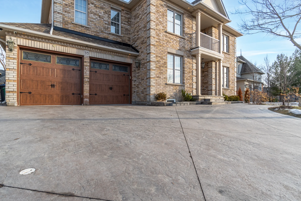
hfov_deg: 90.0
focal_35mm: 18
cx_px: 150
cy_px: 100
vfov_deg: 67.4
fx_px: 150
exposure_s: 1/60
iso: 125
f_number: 11
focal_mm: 12
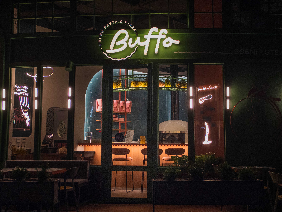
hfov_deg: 44.8
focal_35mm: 42
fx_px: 342
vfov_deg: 34.3
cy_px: 106
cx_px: 141
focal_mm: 21
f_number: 2.5
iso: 800
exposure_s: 1/320
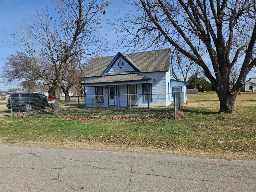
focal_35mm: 23
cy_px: 96
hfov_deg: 73.9
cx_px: 128
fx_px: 170
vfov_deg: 58.9
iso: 25
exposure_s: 1/2145
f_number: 1.8
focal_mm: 5.4
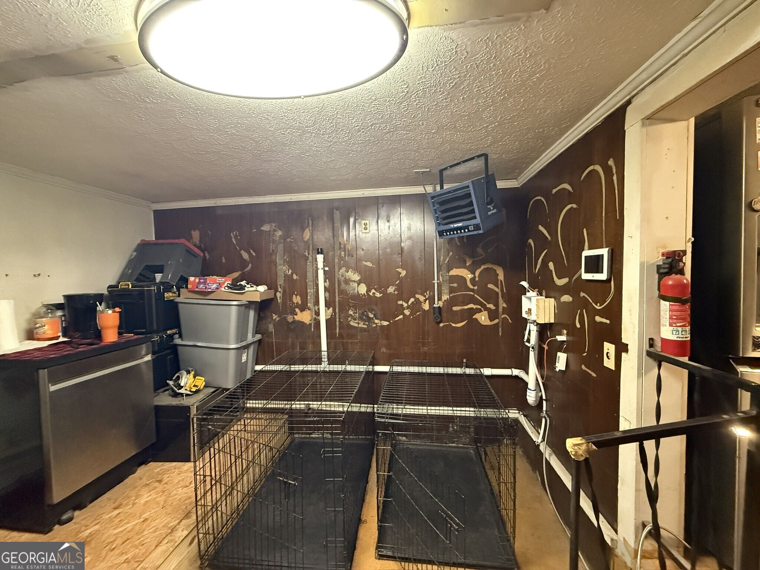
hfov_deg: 102.1
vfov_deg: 85.7
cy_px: 285
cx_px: 380
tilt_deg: -2.4
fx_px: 307
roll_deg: +1.1
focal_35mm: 14
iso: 1000
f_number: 2.2
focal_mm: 2.22
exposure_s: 1/60
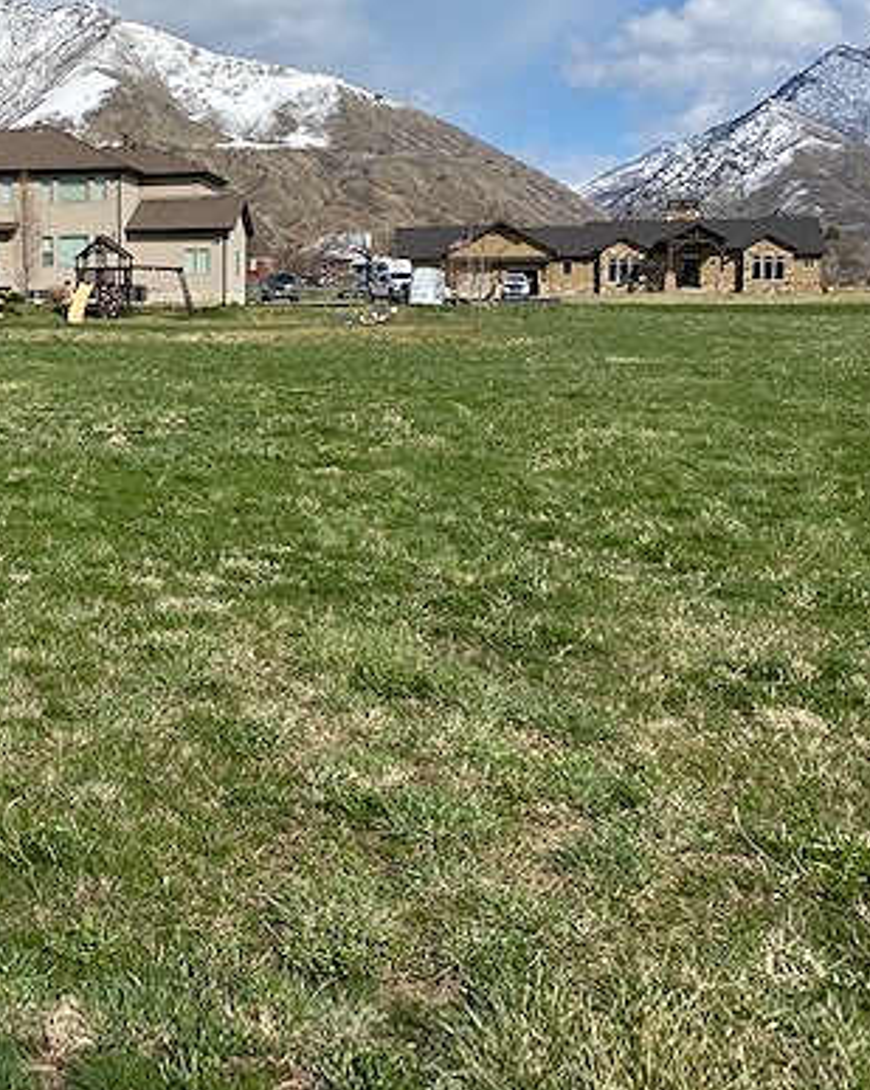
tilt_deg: -4.7
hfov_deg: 34.1
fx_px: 1353
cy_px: 425
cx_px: 121
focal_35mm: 42
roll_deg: +0.3
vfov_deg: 43.6
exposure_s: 1/4132
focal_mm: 4.25
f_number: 1.8
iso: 32
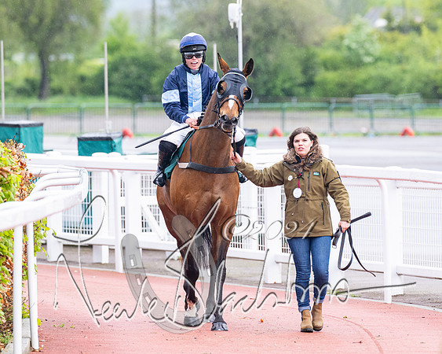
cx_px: 251
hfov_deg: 5.3
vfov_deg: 4.2
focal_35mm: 366
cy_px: 151
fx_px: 4789
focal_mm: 280
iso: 1000
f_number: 5
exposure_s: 1/500
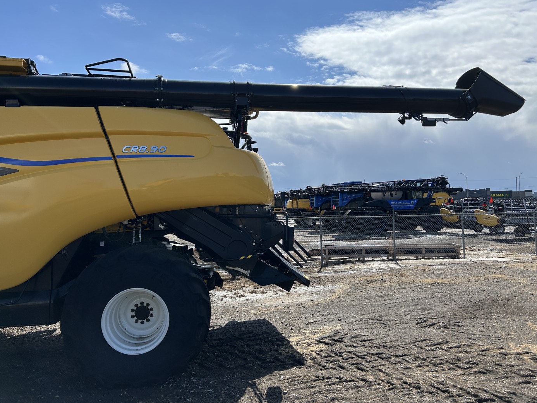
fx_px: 419
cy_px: 196
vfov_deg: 51.3
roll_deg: +1.8
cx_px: 264
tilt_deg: +0.5
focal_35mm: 27
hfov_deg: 65.3
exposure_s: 1/6579
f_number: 1.5
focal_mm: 5.7
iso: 50
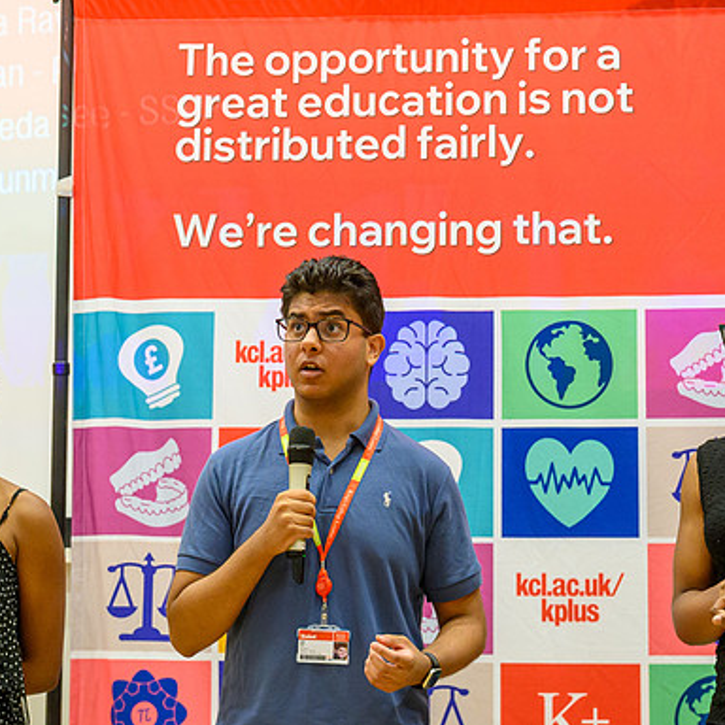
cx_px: 308
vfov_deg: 15.7
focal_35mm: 111
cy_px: 363
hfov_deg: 15.7
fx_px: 2630
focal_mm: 56
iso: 4000
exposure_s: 1/320
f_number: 3.2
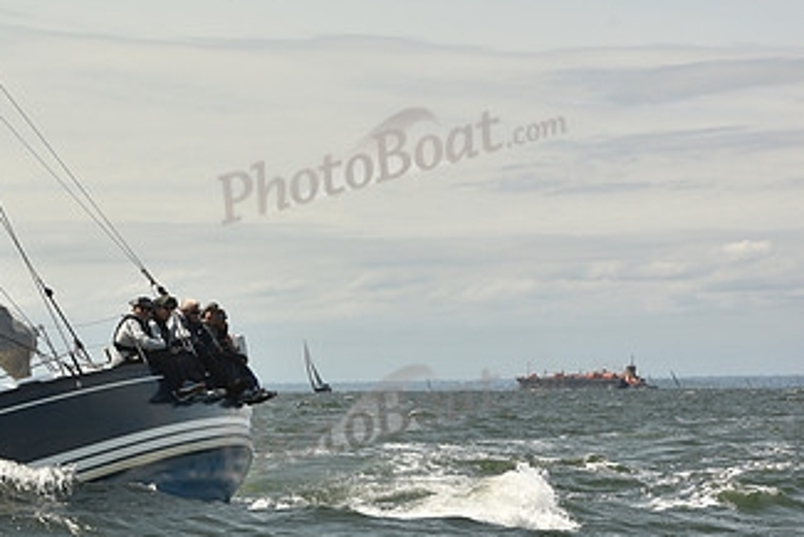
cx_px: 92
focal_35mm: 164
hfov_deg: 12.4
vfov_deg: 8.4
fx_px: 3664
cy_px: 323
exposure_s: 1/800
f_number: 10
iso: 250
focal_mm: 92
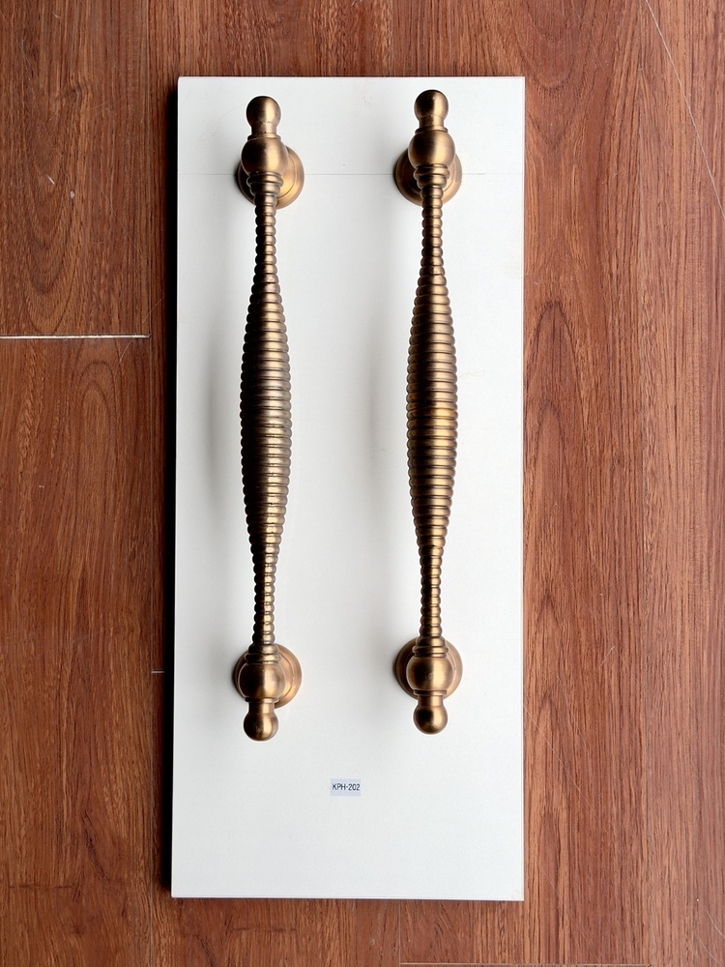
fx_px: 1340
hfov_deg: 30.3
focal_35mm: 48
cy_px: 484
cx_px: 362
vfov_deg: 39.7
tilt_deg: -85.6
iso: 64
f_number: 1.78
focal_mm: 6.76
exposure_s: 1/330
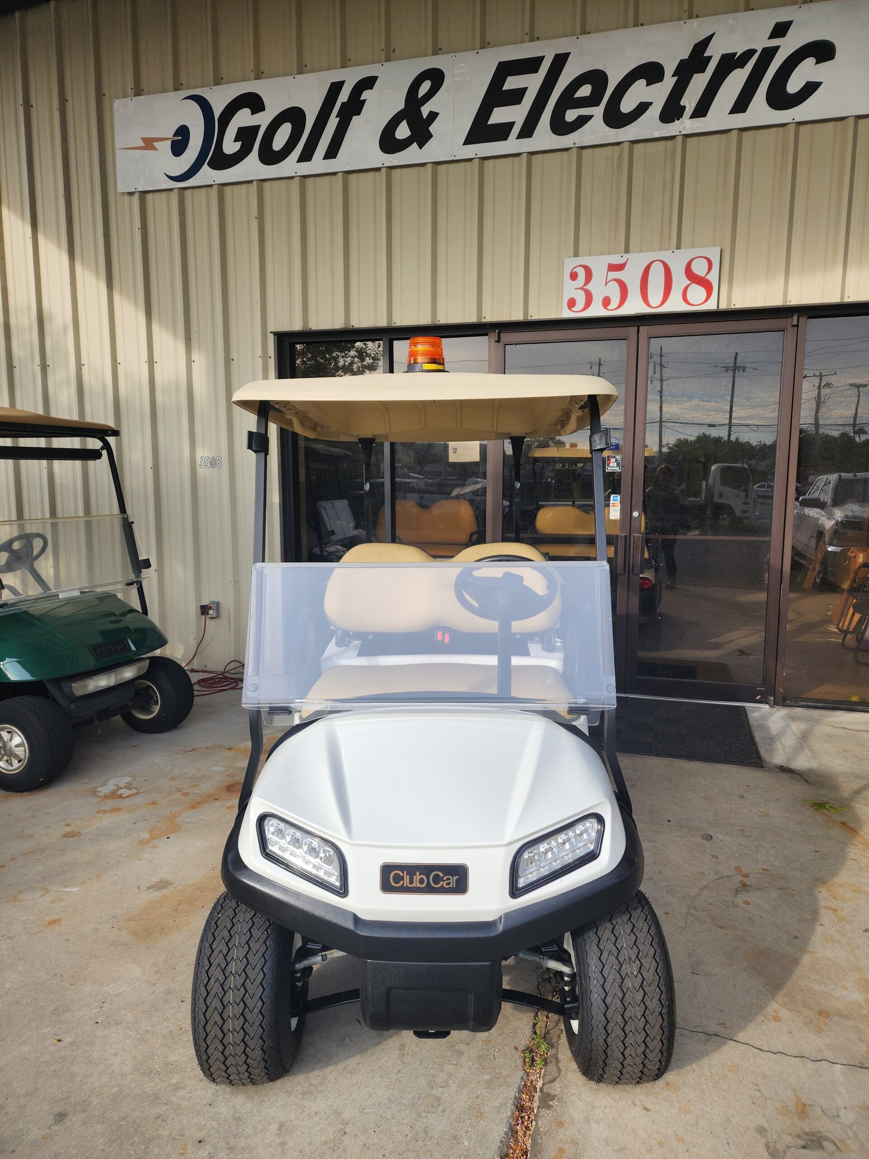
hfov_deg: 58.9
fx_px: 770
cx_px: 434
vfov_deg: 73.9
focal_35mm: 23
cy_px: 580
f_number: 1.8
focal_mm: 6.4
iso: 12
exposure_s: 1/290
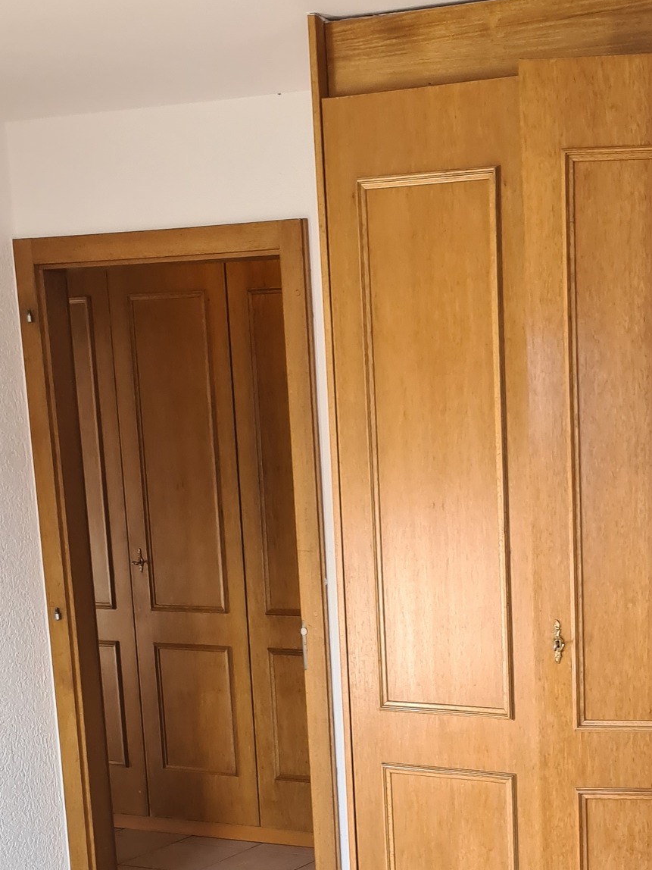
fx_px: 1457
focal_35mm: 58
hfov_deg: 24.2
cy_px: 773
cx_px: 642
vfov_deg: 31.7
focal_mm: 5.4
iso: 64
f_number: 1.8
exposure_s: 1/100
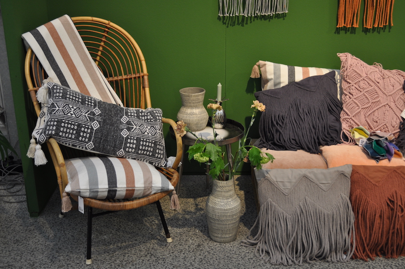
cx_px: 202
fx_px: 539
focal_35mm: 48
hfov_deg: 41.2
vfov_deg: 28.0
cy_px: 134
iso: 500
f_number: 4.8
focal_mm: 32
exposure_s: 1/60
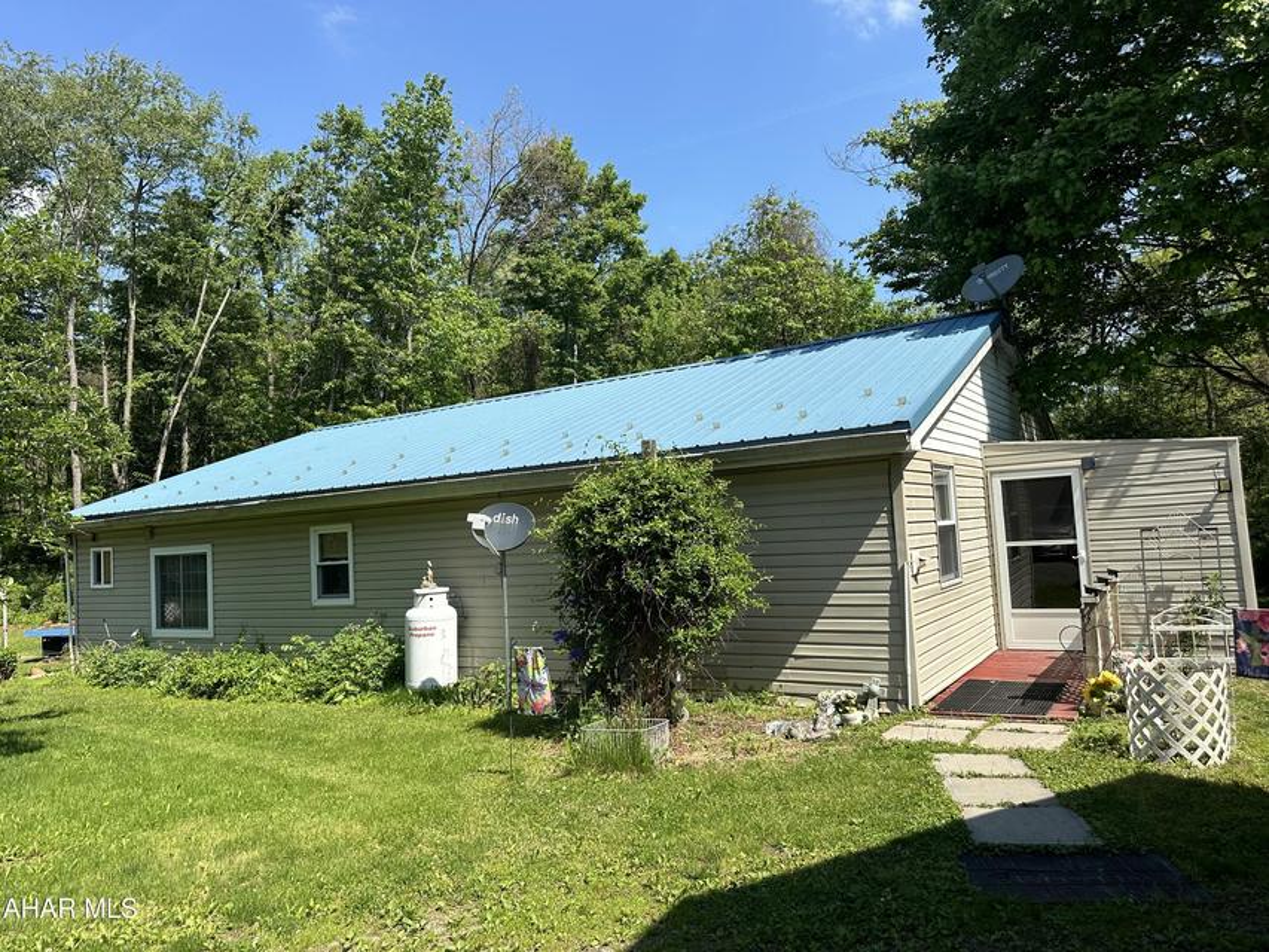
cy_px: 476
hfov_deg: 71.6
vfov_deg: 56.8
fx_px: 880
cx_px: 634
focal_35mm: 24
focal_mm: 6.86
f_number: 1.78
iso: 80
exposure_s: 1/3058
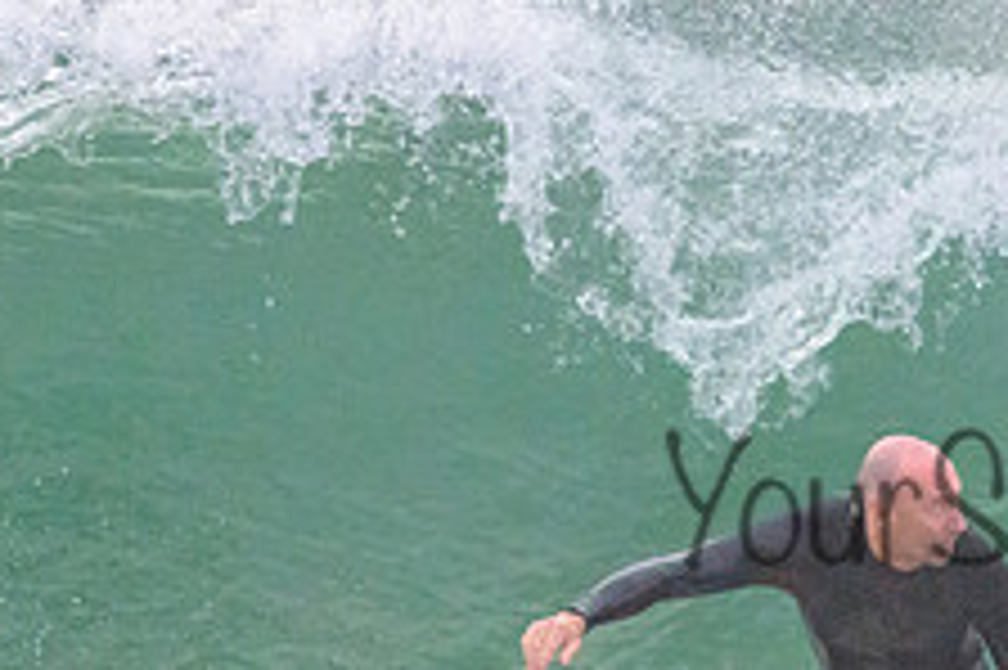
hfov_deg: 0.8
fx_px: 69443
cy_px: 289
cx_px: 1007
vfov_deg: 0.6
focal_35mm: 2482
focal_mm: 800
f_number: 11
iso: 9000
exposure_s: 1/1600
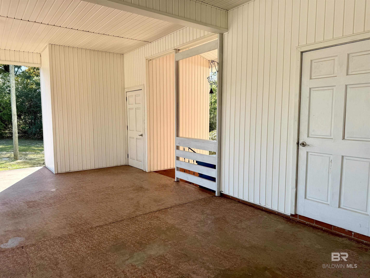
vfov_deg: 56.8
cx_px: 185
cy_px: 139
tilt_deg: -5.8
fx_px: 257
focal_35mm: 24
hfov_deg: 71.6
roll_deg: +0.3
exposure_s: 1/632
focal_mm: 6.76
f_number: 1.78
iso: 80
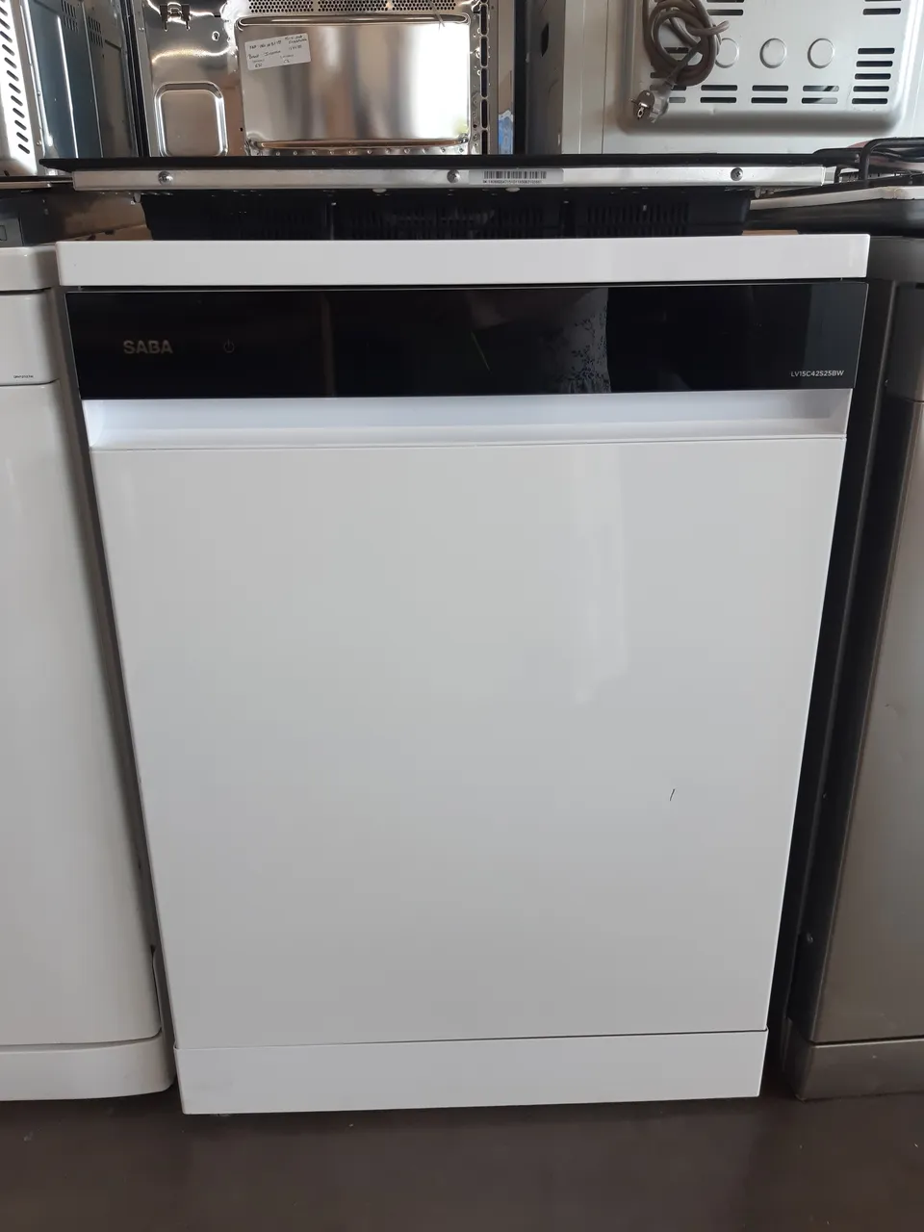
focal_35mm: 26
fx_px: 925
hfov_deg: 53.1
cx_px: 462
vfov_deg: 67.3
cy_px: 616
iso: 64
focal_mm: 3.92
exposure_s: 1/120
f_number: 1.7
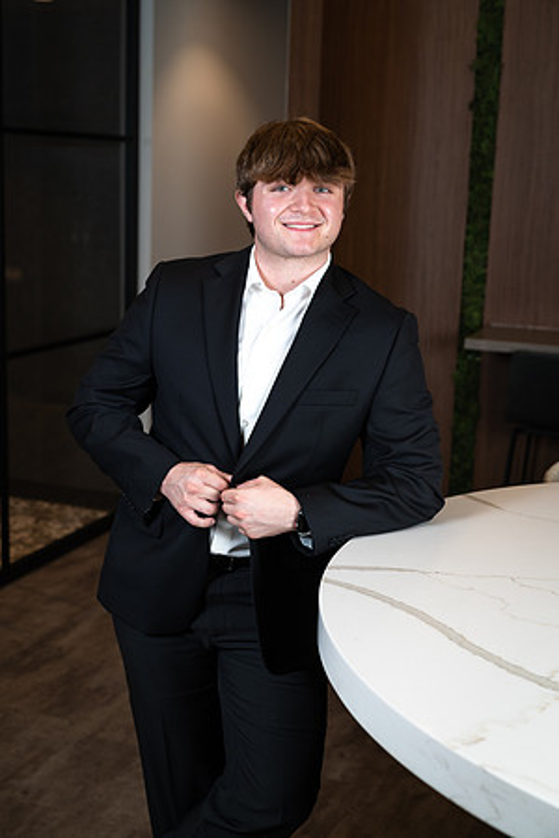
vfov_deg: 39.6
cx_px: 280
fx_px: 1164
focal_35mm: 50
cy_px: 419
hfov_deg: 27.0
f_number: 4.5
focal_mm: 50
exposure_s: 1/125
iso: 100
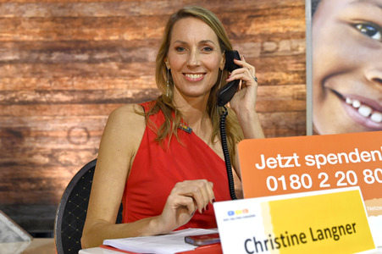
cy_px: 127
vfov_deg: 38.3
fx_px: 366
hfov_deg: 55.1
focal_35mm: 34
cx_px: 191
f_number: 4
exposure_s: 1/200
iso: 800
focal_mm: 34.5
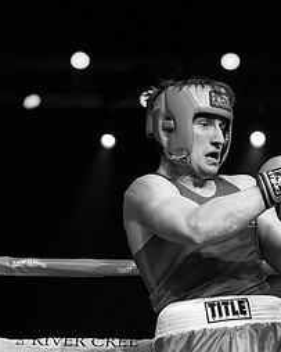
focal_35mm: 197
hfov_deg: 7.8
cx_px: 361
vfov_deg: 9.8
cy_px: 254
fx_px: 2049
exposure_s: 1/1000
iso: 4000
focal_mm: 92
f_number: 2.8
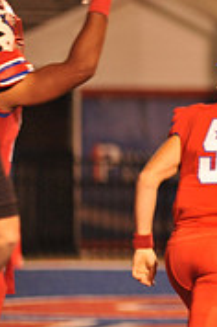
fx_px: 5037
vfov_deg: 3.7
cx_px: 524
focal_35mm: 555
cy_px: 134
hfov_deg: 2.5
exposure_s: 1/200
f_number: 2.8
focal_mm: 170
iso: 2000
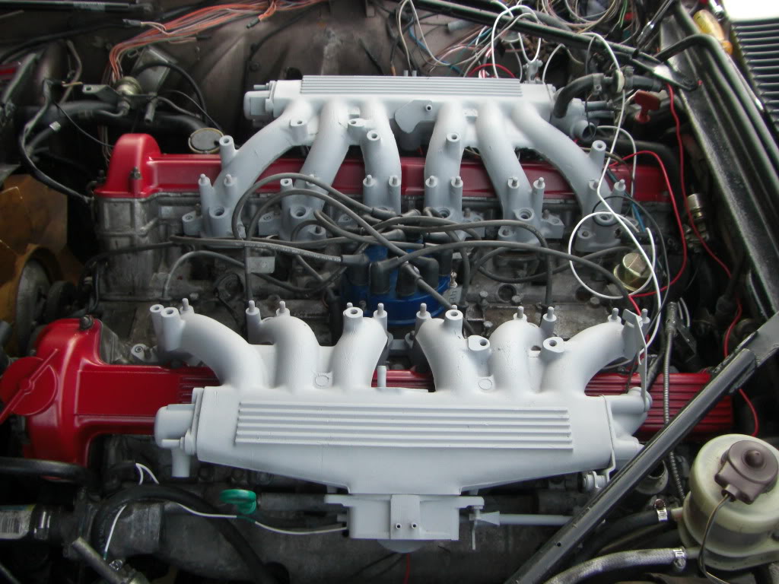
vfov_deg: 37.7
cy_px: 292
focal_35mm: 38
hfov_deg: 49.0
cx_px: 390
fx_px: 855
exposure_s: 1/100
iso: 200
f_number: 3.4
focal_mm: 6.3
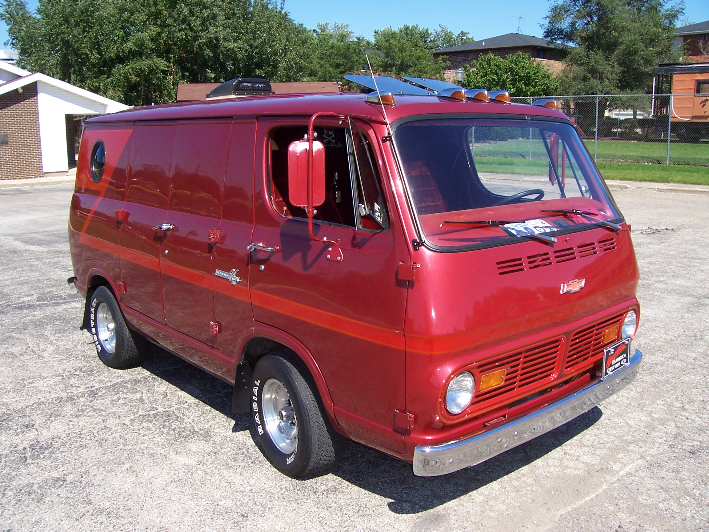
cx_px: 354
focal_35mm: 34
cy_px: 266
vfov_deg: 41.8
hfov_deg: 54.0
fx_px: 696
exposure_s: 1/350
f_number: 5.6
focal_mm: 5.6
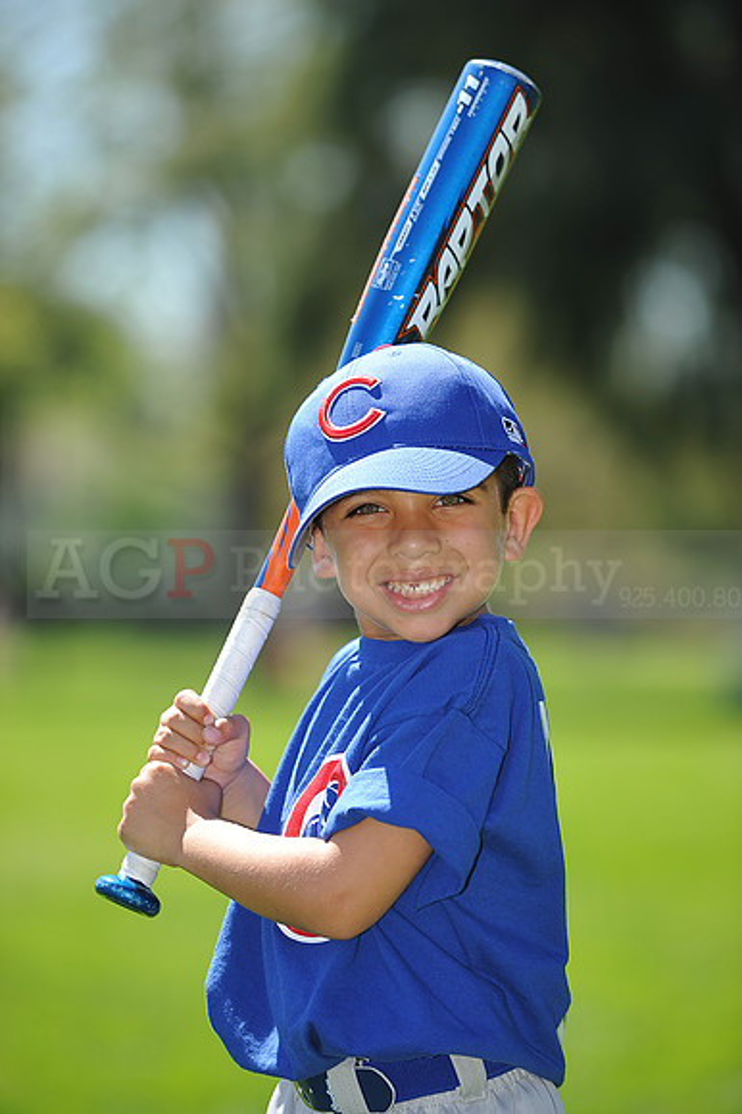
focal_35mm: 200
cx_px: 371
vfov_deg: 10.3
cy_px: 557
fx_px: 6190
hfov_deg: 6.9
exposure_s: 1/640
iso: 200
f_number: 4.5
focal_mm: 200
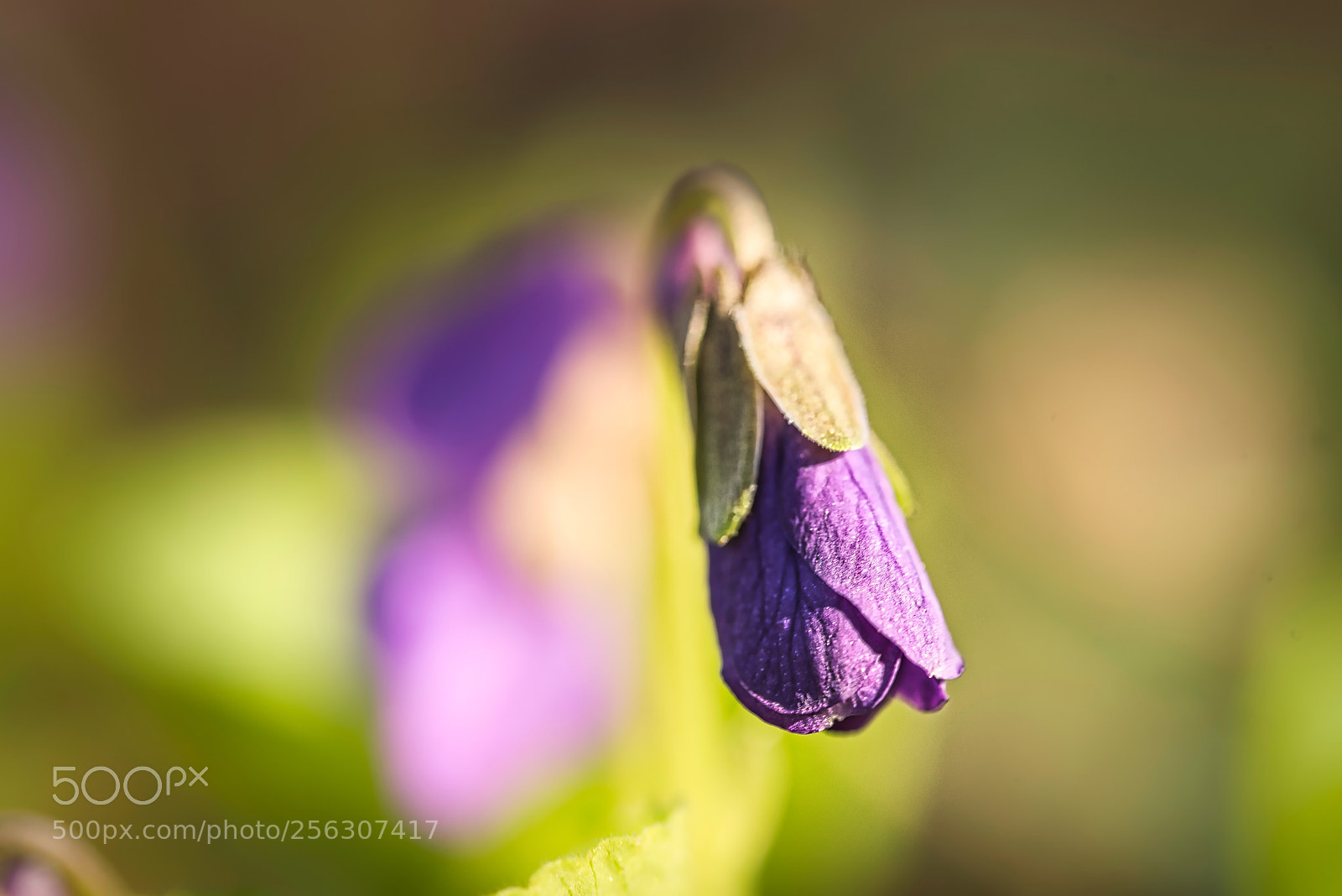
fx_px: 3356
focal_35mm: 90
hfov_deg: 22.6
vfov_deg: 15.2
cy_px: 448
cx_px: 671
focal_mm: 90
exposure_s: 1/60
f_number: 8
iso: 400
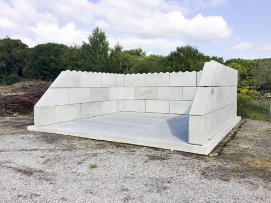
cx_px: 136
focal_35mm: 29
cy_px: 102
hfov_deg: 61.7
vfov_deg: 48.2
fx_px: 227
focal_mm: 4.15
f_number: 2.2
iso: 32
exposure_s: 1/2415
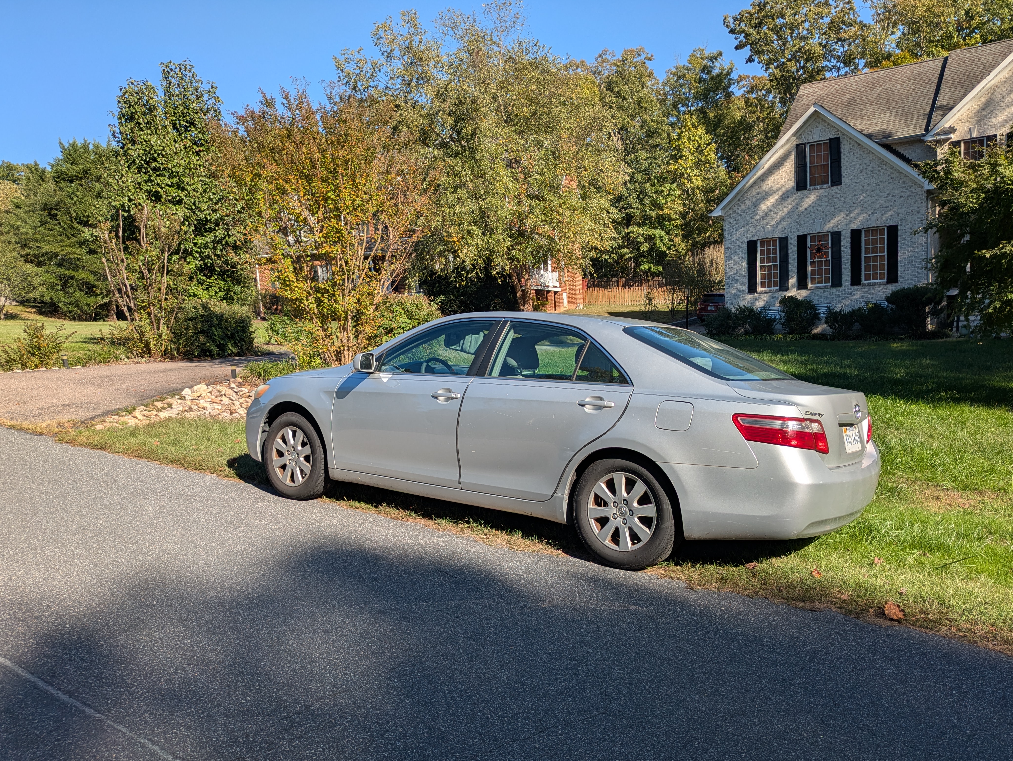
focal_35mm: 28
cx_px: 554
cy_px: 424
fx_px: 820
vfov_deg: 49.7
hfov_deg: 63.3
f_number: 1.89
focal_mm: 5.43
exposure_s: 1/1393
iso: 47
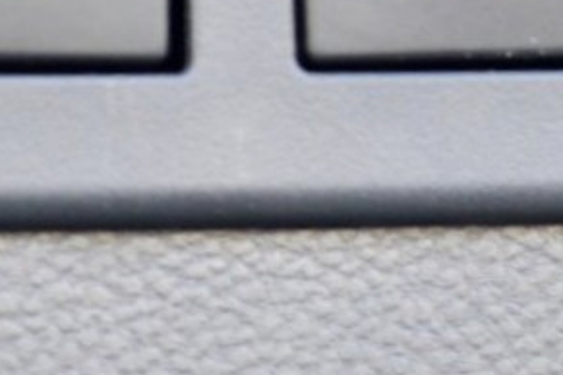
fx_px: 4441
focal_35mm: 284
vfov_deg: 4.8
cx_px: 21
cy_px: -189
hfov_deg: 7.2
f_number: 5
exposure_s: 1/60
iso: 800
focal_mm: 34
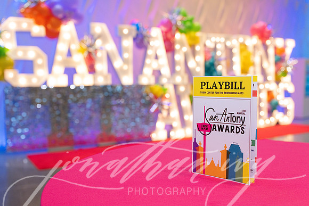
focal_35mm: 38
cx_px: 154
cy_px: 103
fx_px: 326
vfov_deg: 35.1
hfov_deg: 50.7
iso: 640
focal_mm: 38
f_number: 4
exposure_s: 1/100
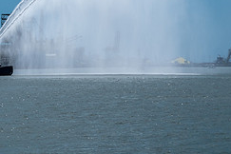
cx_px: 116
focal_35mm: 203
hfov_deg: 10.1
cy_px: -4
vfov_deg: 6.7
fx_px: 1302
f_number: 11
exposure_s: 1/680
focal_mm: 56.5
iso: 160
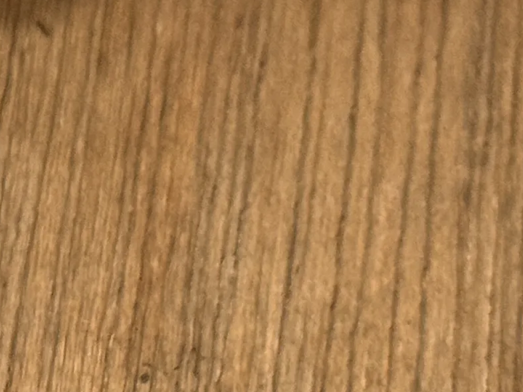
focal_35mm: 246
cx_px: 312
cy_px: 829
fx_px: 3716
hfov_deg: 8.0
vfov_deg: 5.9
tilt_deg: -70.4
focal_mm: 6.76
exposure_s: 1/60
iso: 160
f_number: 1.78
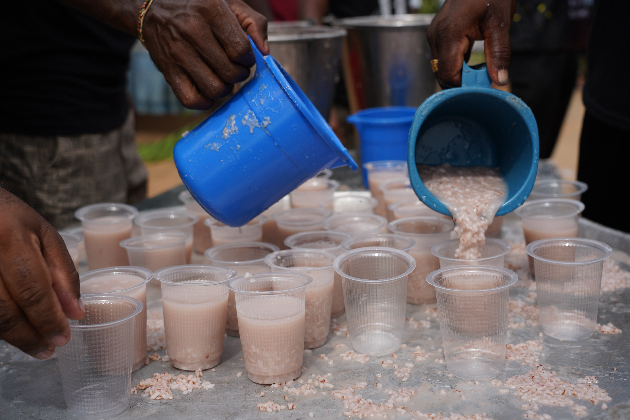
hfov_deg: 48.5
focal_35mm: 40
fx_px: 700
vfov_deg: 33.4
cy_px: 210
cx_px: 315
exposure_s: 1/800
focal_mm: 40
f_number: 4.5
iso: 100
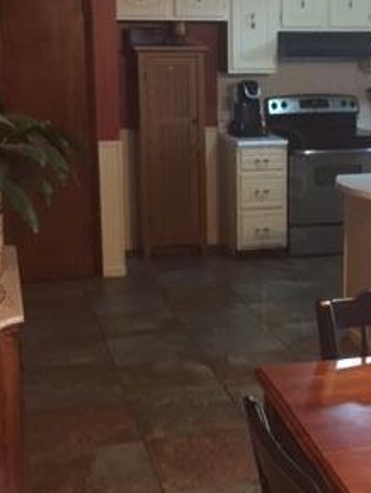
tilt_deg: -11.6
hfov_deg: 22.7
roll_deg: -0.4
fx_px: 913
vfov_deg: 30.2
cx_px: 284
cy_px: 230
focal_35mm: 64
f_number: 2.2
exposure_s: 1/15
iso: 320
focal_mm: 4.15
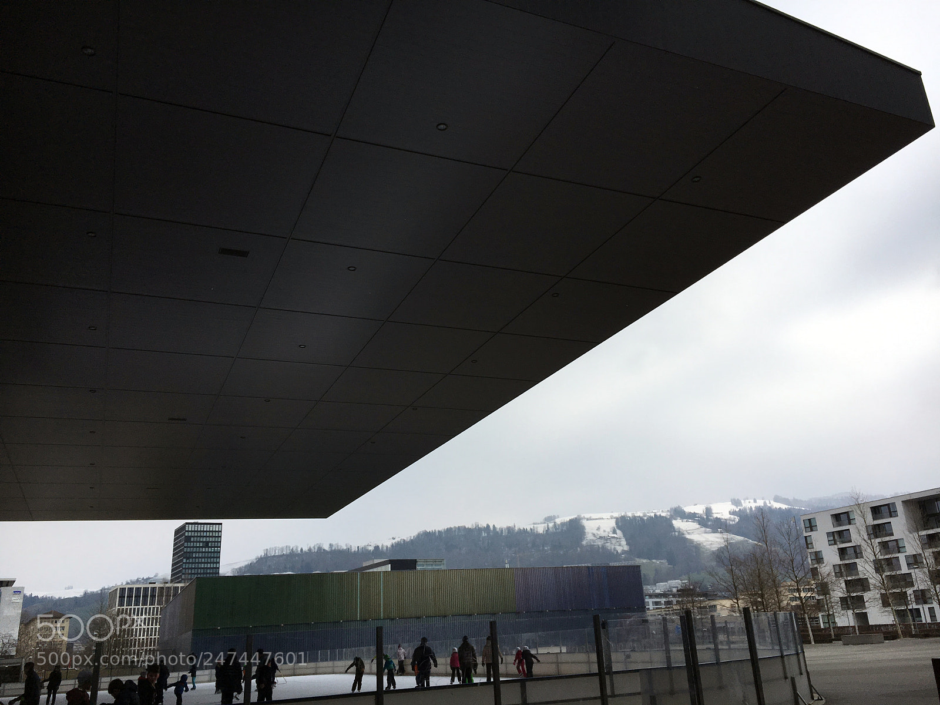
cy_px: 352
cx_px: 470
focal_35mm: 29
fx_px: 787
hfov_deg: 61.7
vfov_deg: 48.2
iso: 25
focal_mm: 4.15
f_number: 2.2
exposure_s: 1/1131
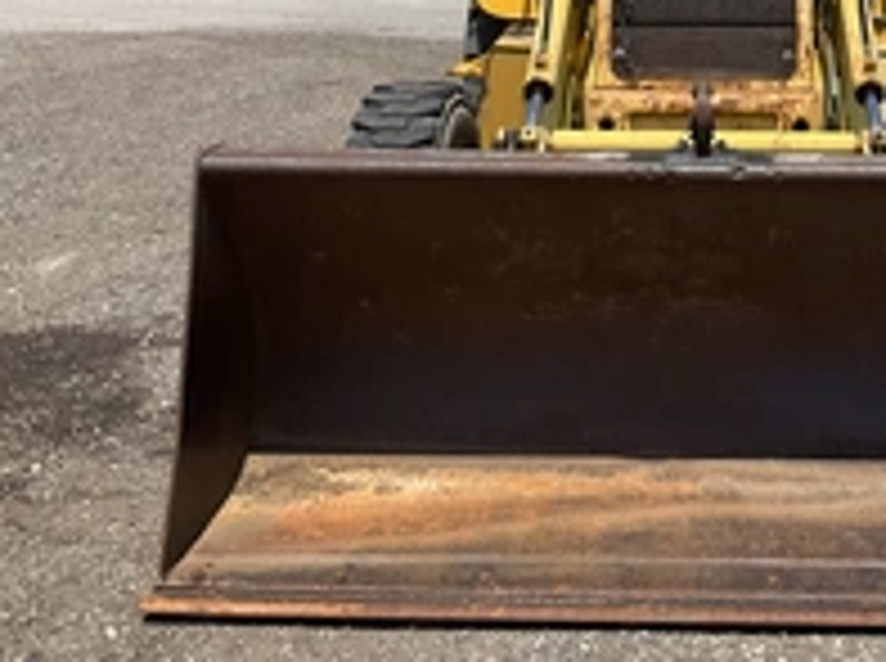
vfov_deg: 24.0
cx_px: 697
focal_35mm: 59
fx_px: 1507
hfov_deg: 32.0
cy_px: 59
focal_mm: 3
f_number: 1.8
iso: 25
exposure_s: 1/1848
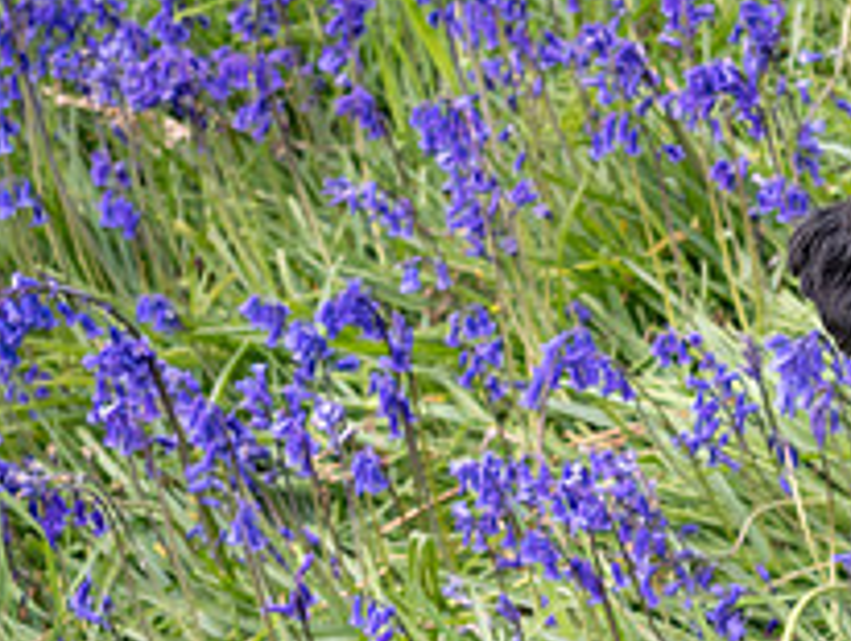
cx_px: 1086
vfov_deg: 9.8
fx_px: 3741
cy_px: 300
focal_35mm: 152
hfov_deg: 12.6
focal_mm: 27
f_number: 3.2
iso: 200
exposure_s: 1/320
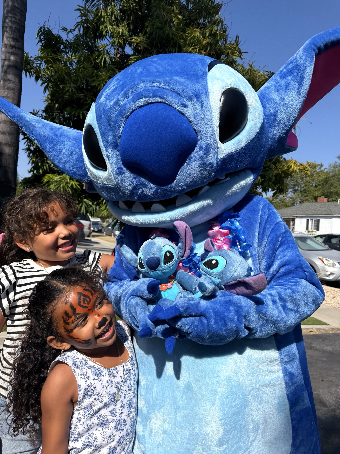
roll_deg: -4.2
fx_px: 314
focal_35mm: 24
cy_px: 227
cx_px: 170
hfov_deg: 56.8
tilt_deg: -2.4
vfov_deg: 71.6
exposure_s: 1/4405
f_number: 1.78
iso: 80
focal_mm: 6.76
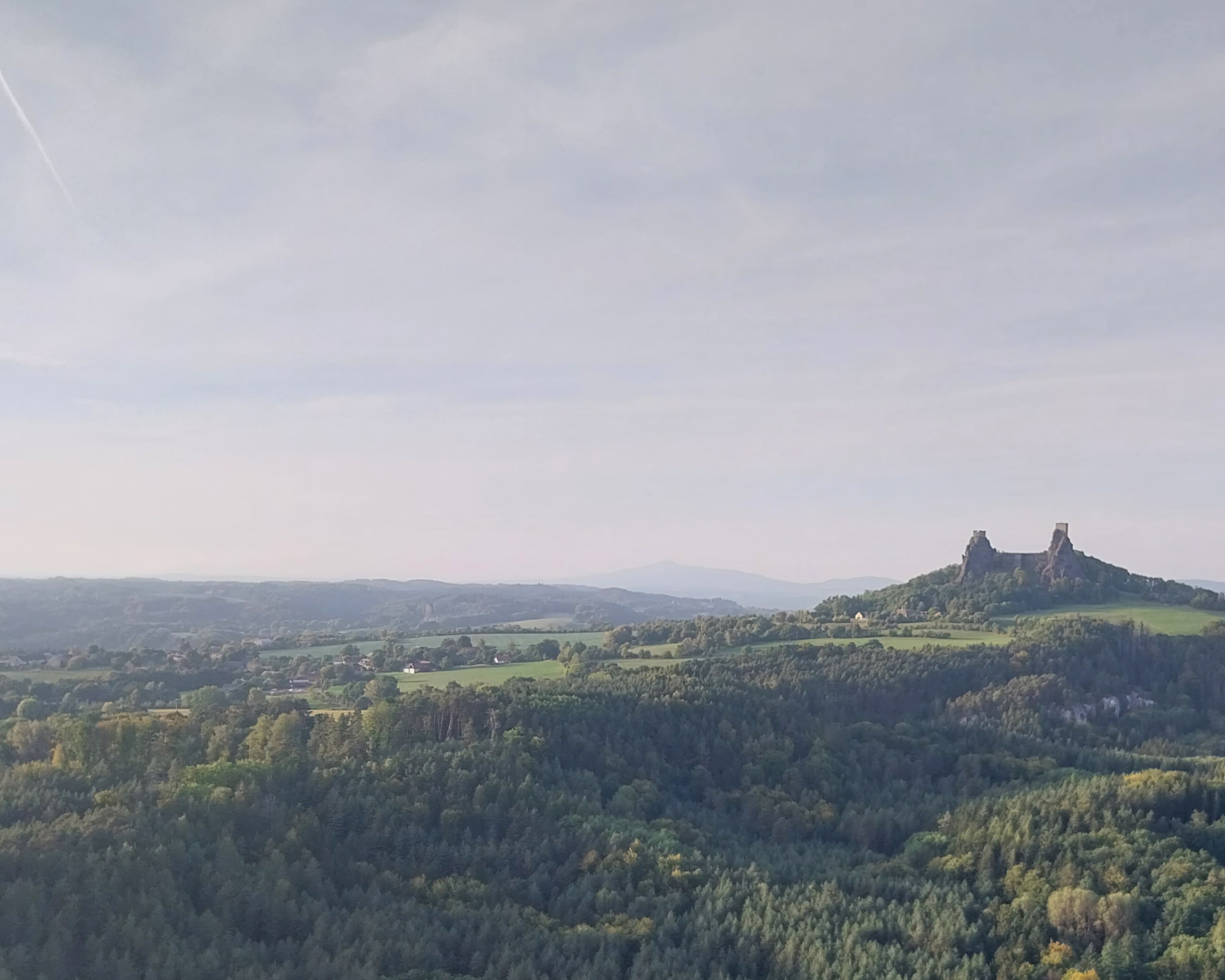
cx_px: 889
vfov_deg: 33.2
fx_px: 1632
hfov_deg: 40.2
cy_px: 634
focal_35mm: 45
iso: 25
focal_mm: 4
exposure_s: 1/316
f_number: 1.8
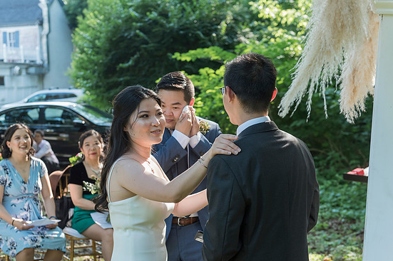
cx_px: 188
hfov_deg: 33.9
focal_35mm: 59
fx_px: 644
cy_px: 136
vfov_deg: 23.0
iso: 1000
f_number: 4
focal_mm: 56
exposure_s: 1/400
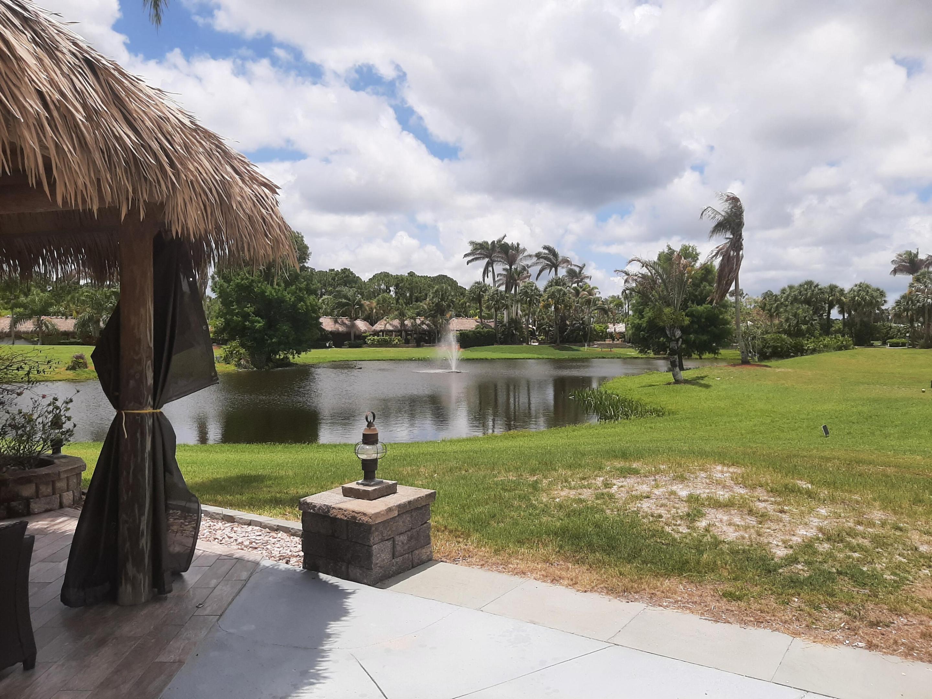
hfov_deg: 67.3
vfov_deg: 53.1
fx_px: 700
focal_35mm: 26
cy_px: 350
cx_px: 466
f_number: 1.7
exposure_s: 1/3984
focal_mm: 3.93
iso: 40
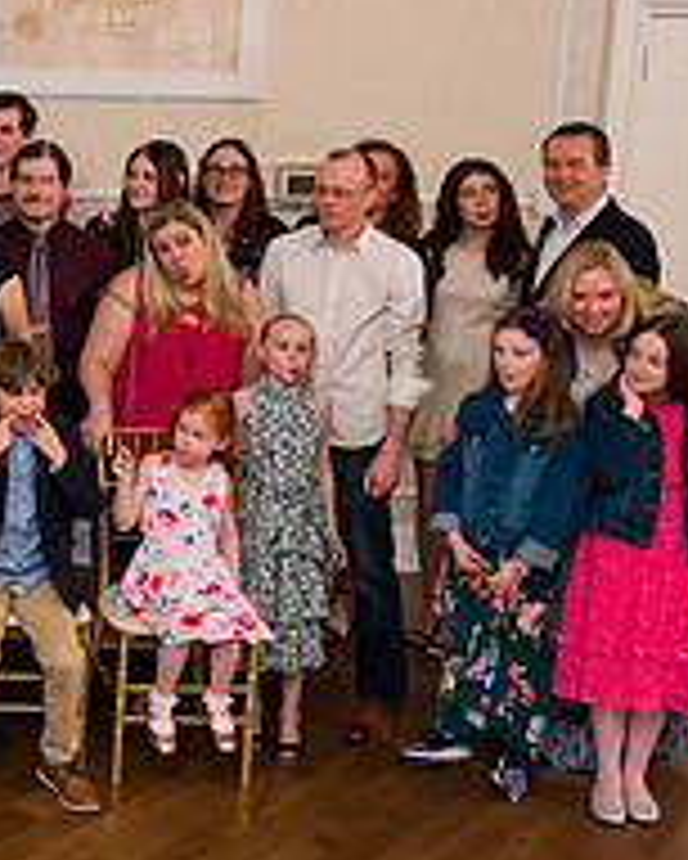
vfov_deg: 25.5
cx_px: -396
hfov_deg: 18.1
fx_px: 1882
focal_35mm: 74
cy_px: 266
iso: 1250
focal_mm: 26
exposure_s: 1/200
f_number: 5
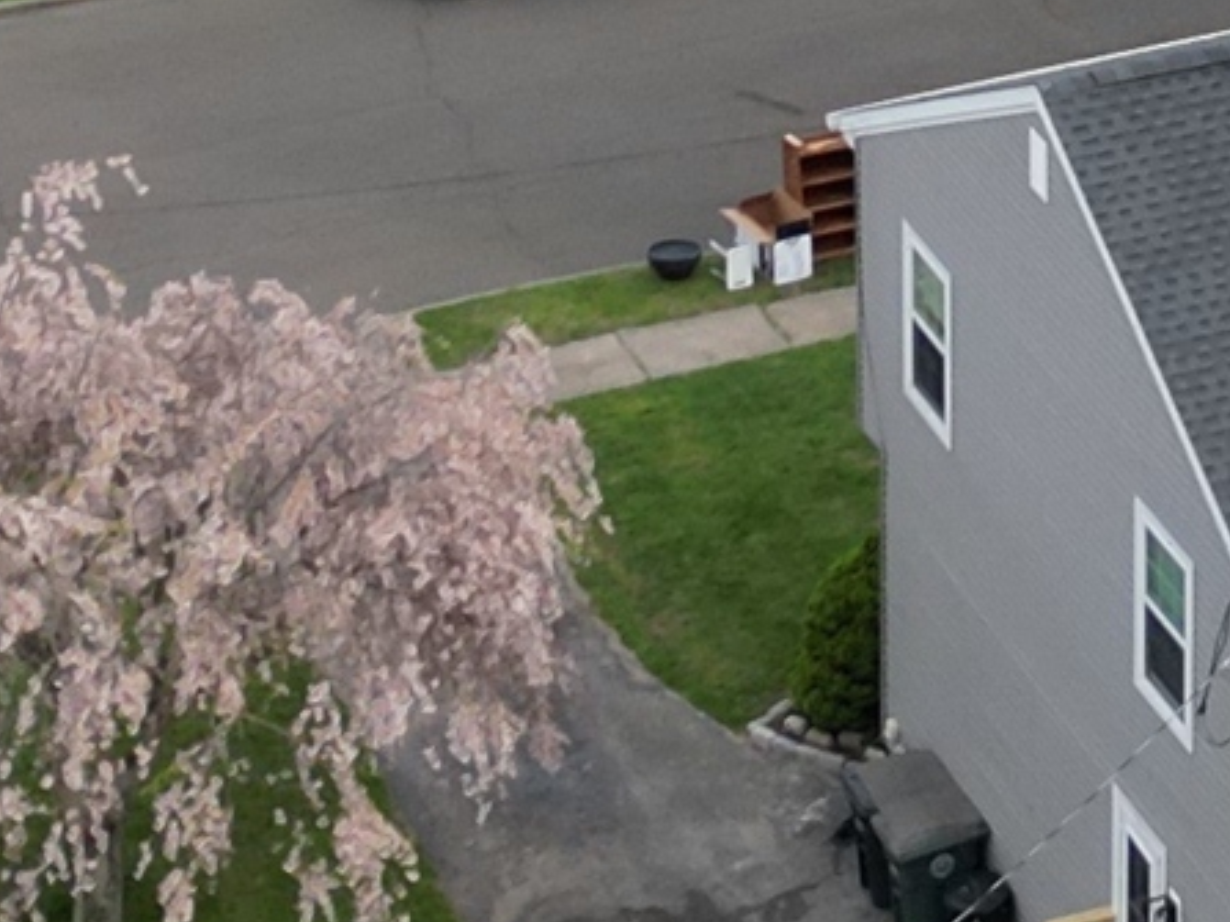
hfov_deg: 11.7
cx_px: 1544
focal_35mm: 165
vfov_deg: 8.3
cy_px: -1288
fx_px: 5861
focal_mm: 6.72
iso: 130
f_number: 1.7
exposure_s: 1/1250
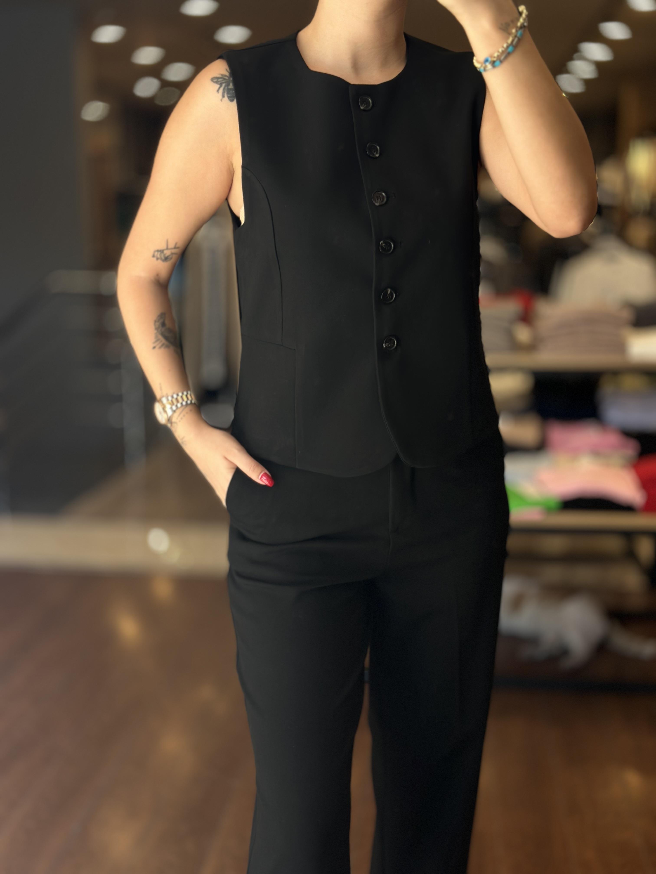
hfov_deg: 30.3
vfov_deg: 39.7
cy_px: 437
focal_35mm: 48
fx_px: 1213
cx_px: 328
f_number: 1.78
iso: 80
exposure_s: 1/211
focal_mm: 6.86
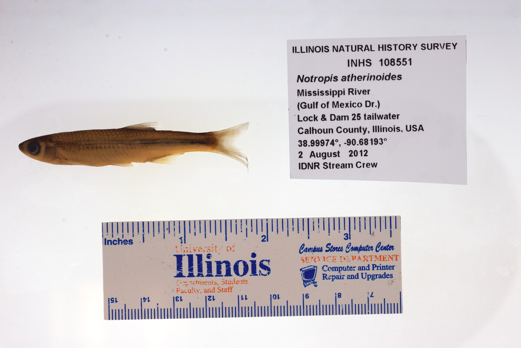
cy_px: 174
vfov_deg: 22.6
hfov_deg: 33.4
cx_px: 260
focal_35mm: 60
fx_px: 869
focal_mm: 60
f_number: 10
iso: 100
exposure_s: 1/160
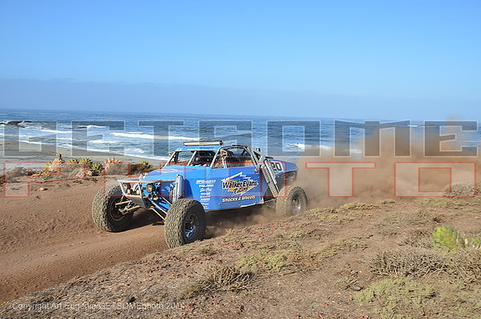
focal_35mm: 33
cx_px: 240
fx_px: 440
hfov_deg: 57.3
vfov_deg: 39.8
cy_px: 160
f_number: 7.1
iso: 200
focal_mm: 22
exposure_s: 1/500
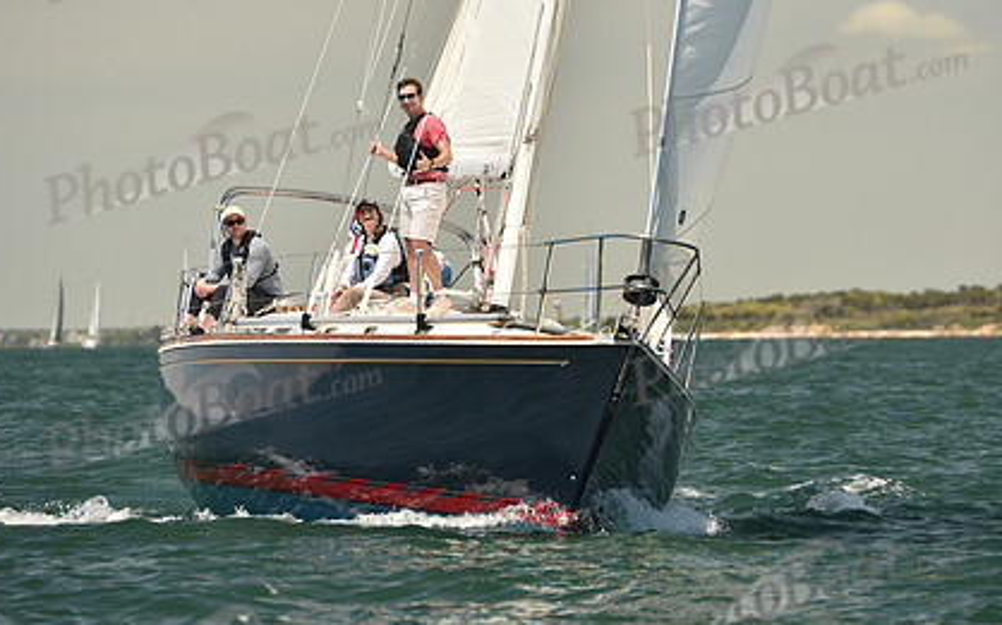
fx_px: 7726
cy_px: 253
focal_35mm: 283
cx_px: 508
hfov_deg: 7.4
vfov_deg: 4.6
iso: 250
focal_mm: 200
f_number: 5
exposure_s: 1/800
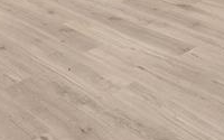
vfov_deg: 14.1
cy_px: -162
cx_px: 94
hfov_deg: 28.2
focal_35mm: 73
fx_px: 446
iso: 400
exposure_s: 1/20
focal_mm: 14
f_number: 8
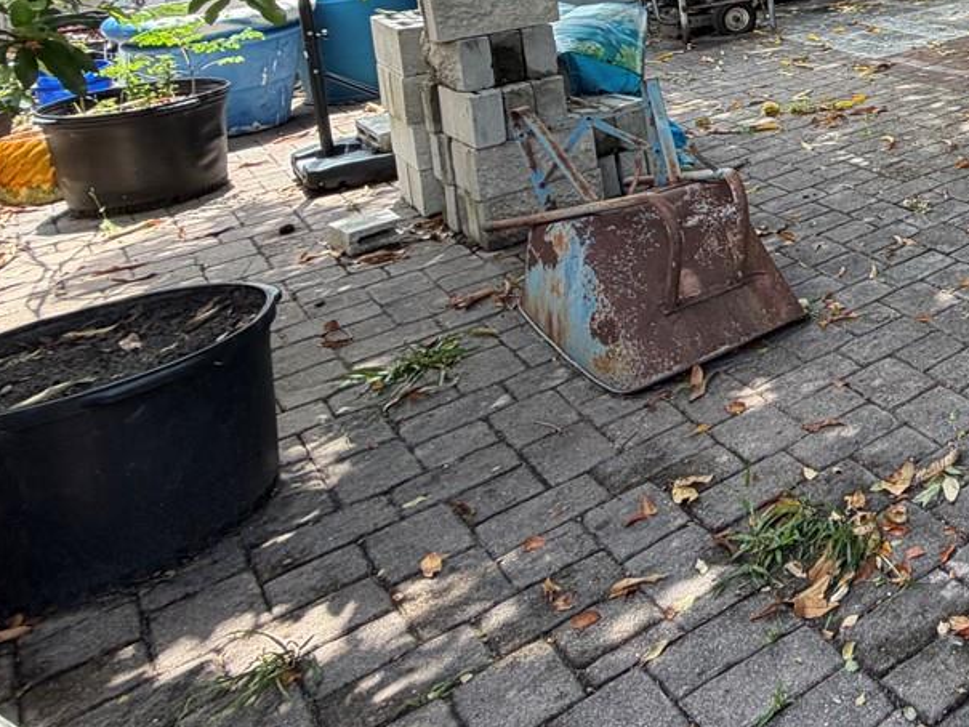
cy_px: -75
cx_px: 1236
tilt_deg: -7.2
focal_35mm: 37
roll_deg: +2.6
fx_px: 1036
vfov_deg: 33.6
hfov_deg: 35.6
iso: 50
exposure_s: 1/148
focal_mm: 2.22
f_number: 2.2
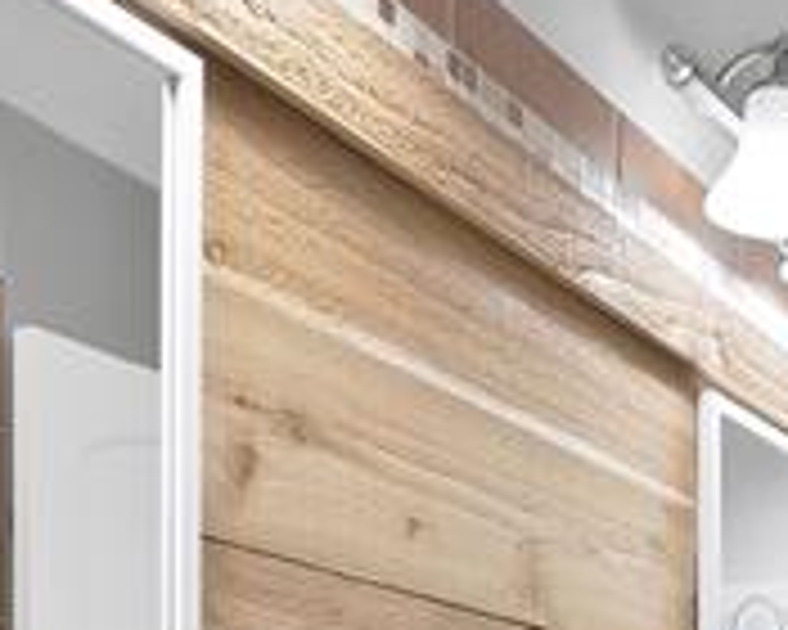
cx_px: 847
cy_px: 866
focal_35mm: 66
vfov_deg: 20.7
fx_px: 1539
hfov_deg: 26.6
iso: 640
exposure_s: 1/2.5
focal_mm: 12
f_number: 9
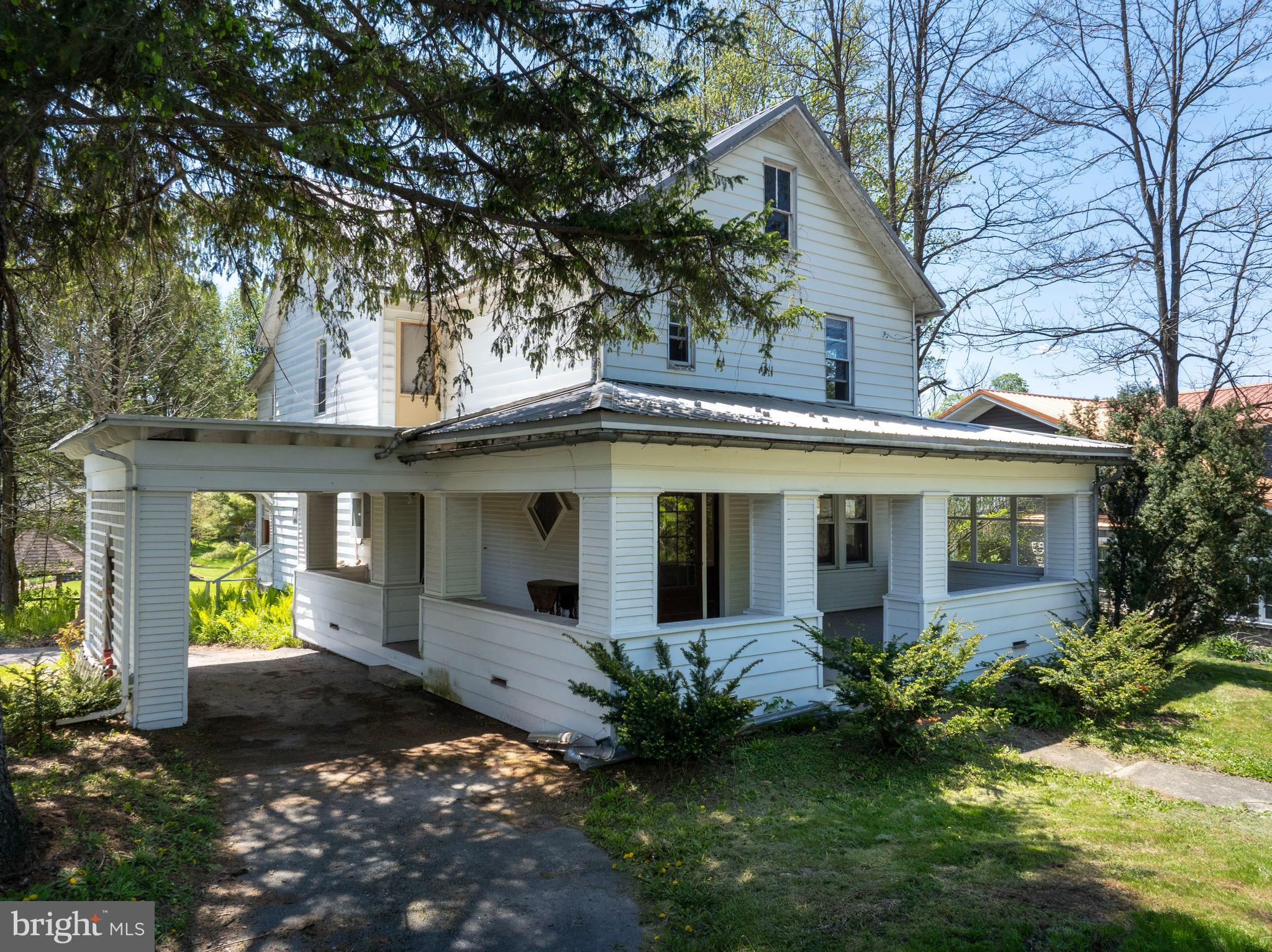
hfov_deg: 71.6
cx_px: 636
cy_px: 476
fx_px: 881
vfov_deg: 56.8
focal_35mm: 24
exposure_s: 1/200
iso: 100
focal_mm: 12.29
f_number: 7.1
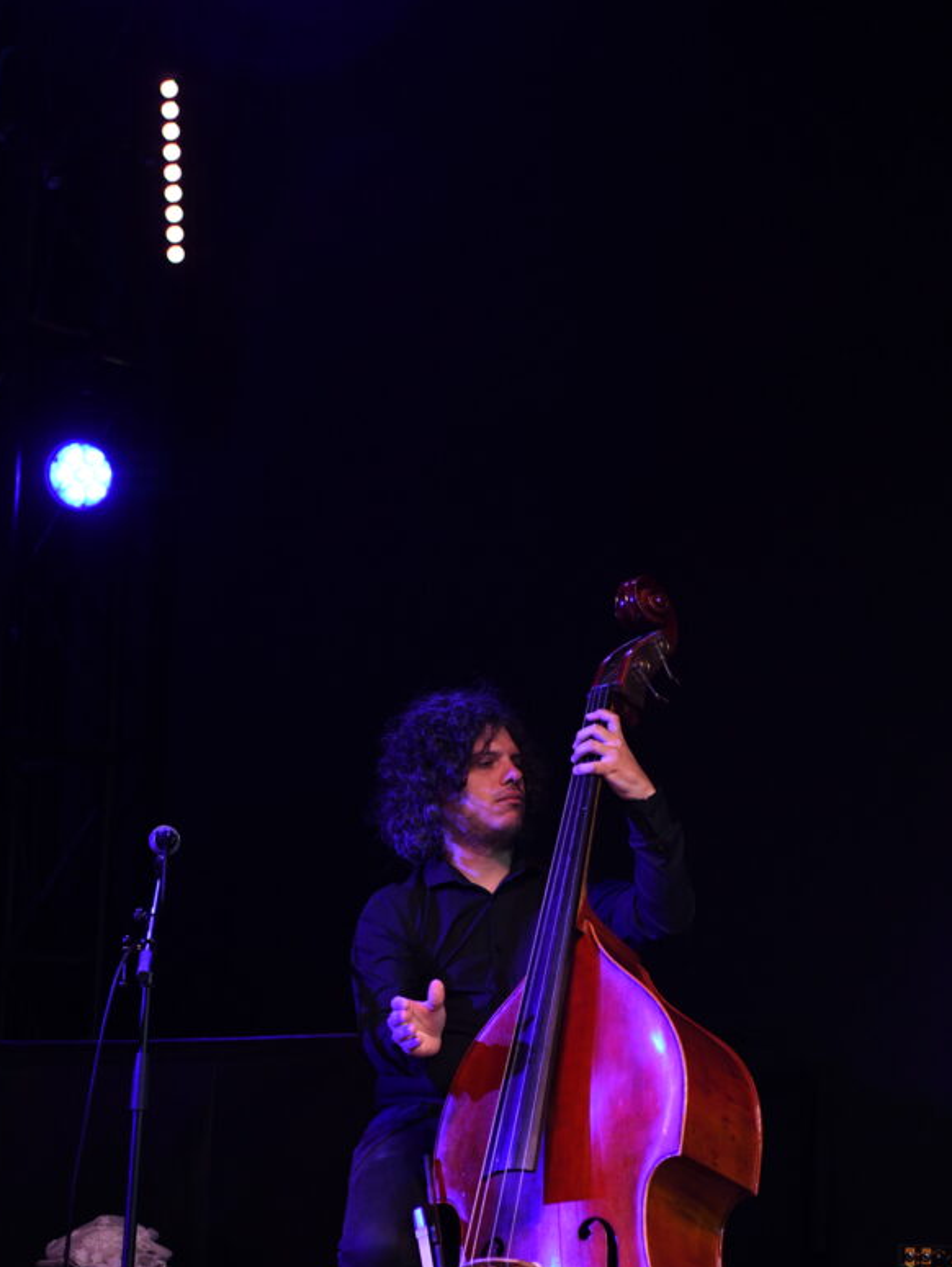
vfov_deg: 19.5
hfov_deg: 14.8
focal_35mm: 100
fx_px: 3664
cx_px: 604
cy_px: 883
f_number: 2.8
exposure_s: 1/320
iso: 2000
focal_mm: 70
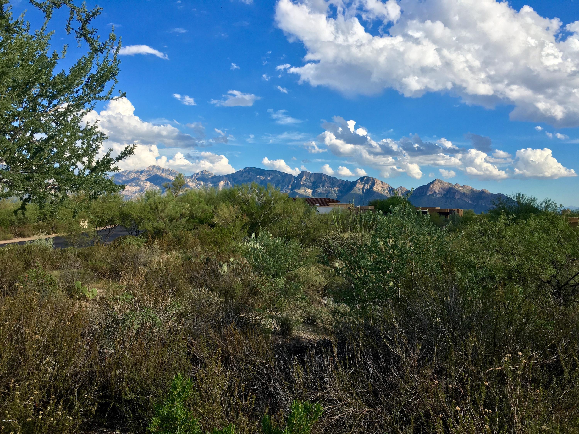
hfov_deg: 61.7
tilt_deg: +0.6
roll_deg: -0.5
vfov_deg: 48.2
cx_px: 290
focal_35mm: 29
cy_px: 217
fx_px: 485
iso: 25
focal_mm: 4.15
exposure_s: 1/1479
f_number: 2.2
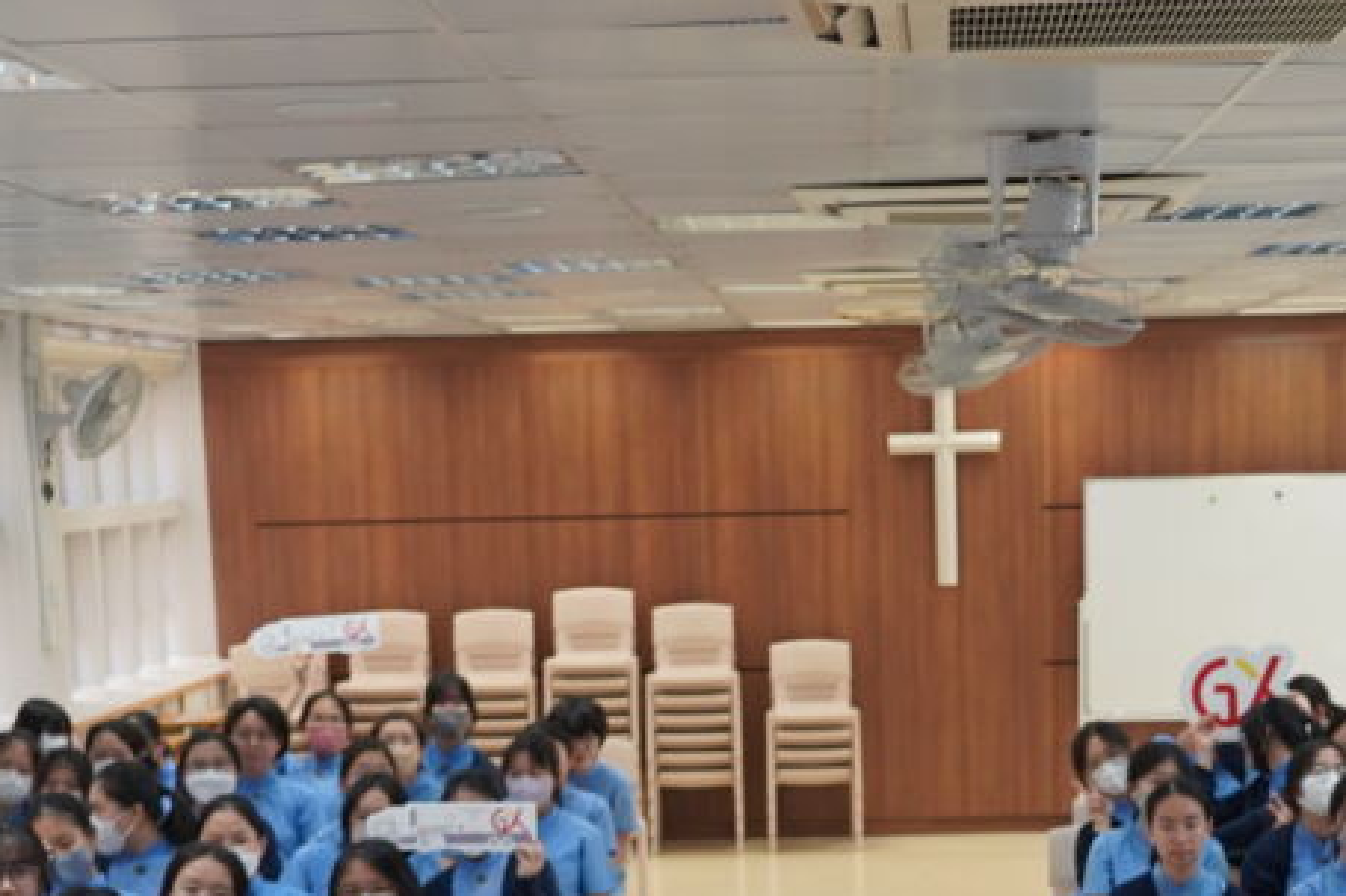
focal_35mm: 81
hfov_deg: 25.0
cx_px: 796
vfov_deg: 16.3
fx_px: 3027
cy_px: 1005
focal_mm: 24
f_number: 4
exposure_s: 1/160
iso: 800
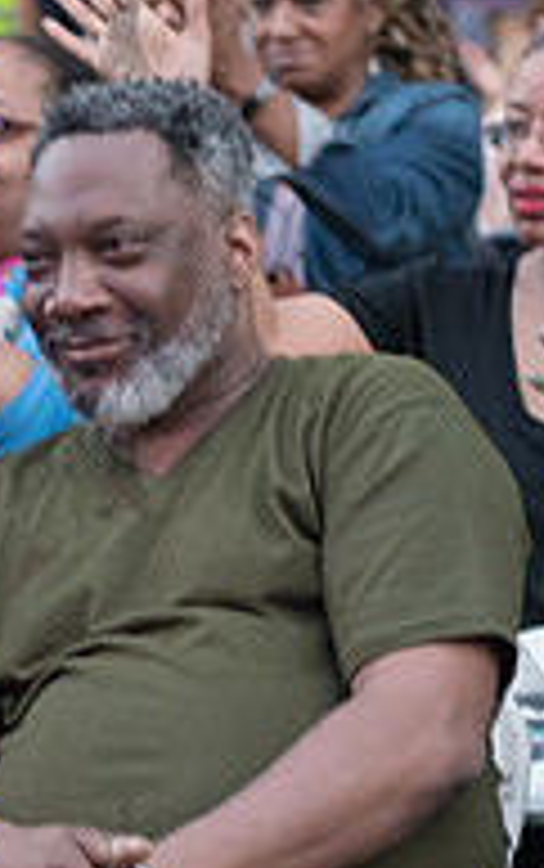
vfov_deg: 9.8
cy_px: 438
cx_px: 121
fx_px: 5065
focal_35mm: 214
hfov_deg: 6.1
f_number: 2.8
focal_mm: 70
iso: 4000
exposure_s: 1/200
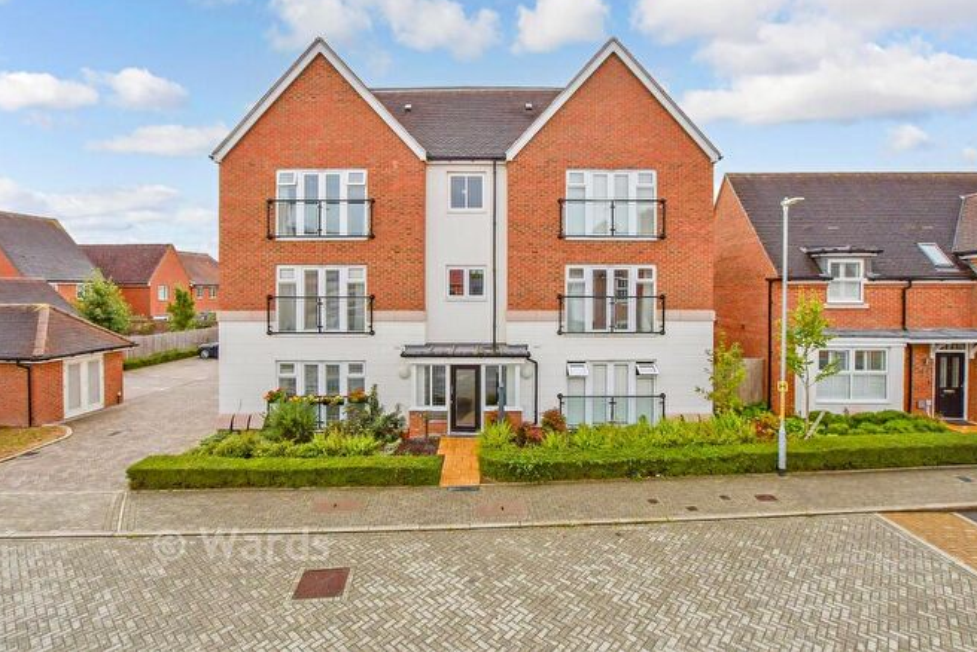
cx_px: 491
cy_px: 306
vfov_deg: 73.7
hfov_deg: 96.7
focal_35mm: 16
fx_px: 434
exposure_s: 1/2500
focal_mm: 10
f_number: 8
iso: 400
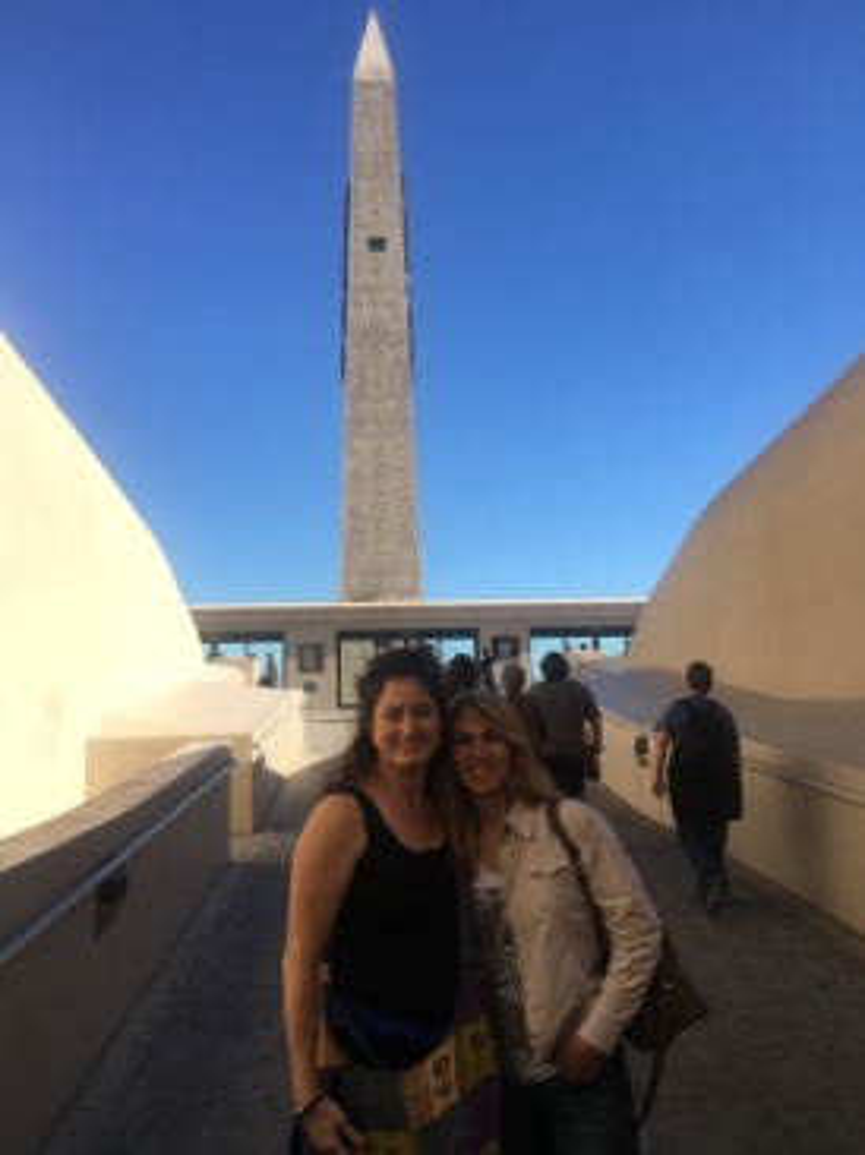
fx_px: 967
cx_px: 432
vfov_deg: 61.7
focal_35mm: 29
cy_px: 578
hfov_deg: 48.2
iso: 25
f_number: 2.2
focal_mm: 4.15
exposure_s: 1/1183
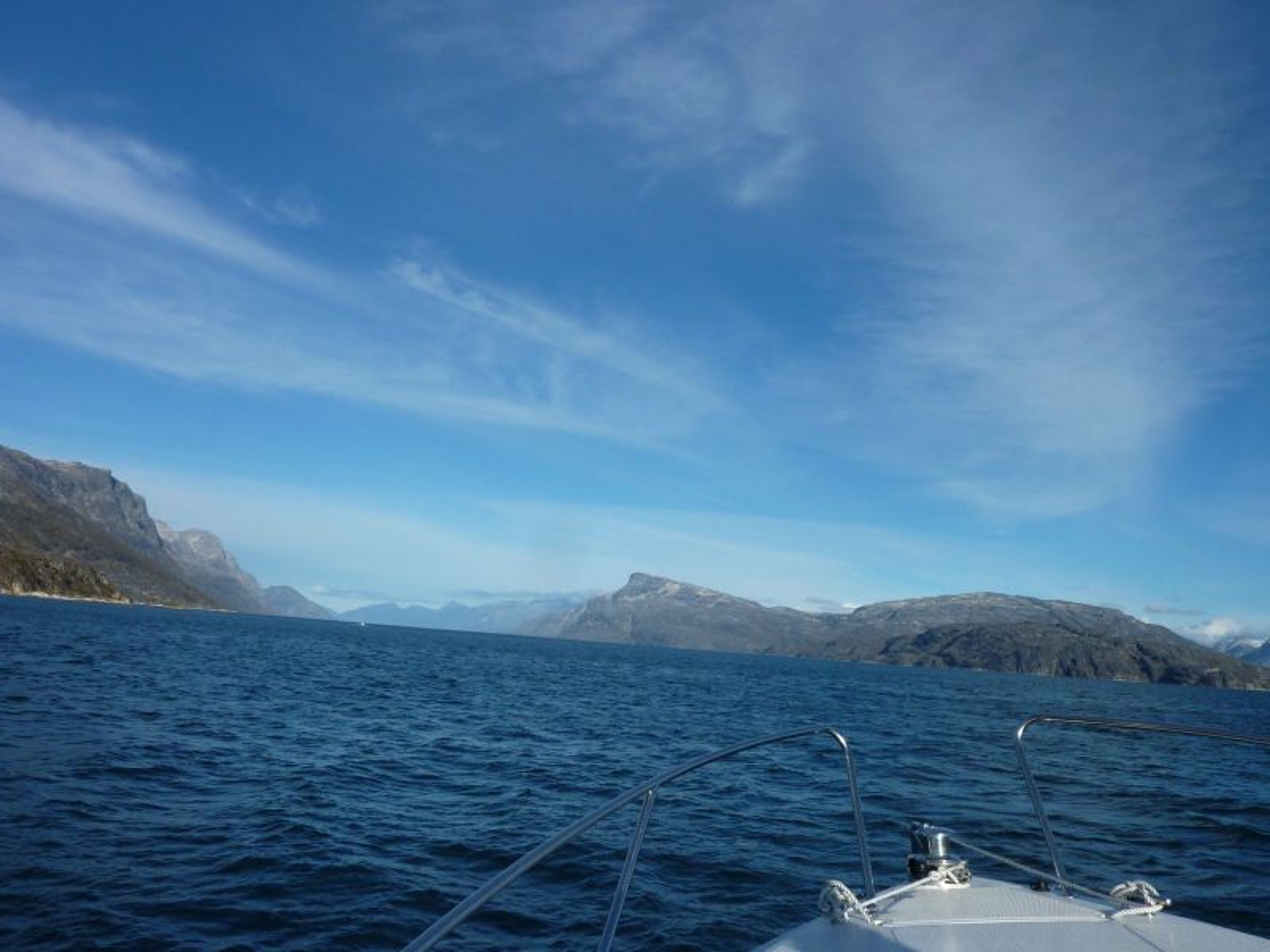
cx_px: 635
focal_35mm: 25
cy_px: 476
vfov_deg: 54.9
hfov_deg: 69.4
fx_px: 917
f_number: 5.6
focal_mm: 4.1
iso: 80
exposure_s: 1/500
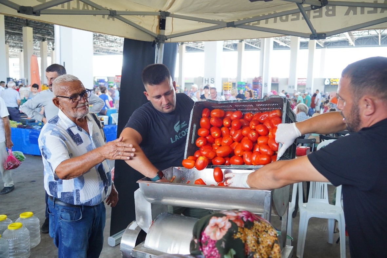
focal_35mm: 31
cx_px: 194
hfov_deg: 60.3
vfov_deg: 42.3
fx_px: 333
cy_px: 129
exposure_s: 1/250
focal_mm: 31
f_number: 4
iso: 2000
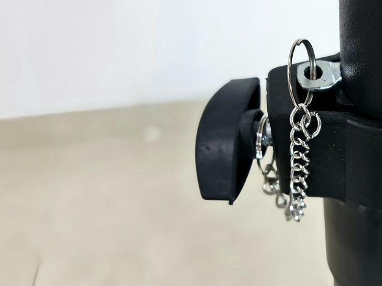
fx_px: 486
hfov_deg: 40.6
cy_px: 131
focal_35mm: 44
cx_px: 320
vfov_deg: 32.9
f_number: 1.8
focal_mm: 7
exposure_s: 1/100
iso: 200
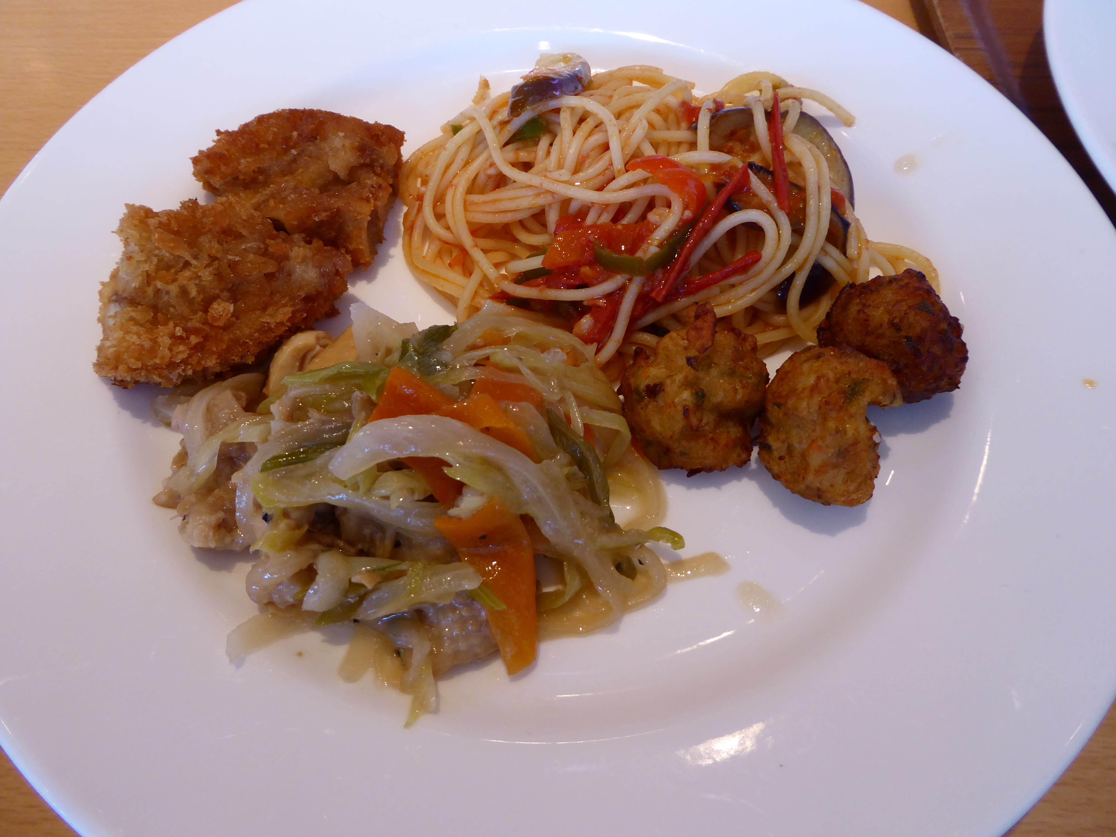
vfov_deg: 54.9
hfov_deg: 69.4
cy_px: 418
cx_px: 558
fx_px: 806
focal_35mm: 25
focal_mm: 4.3
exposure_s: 1/60
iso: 200
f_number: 3.3
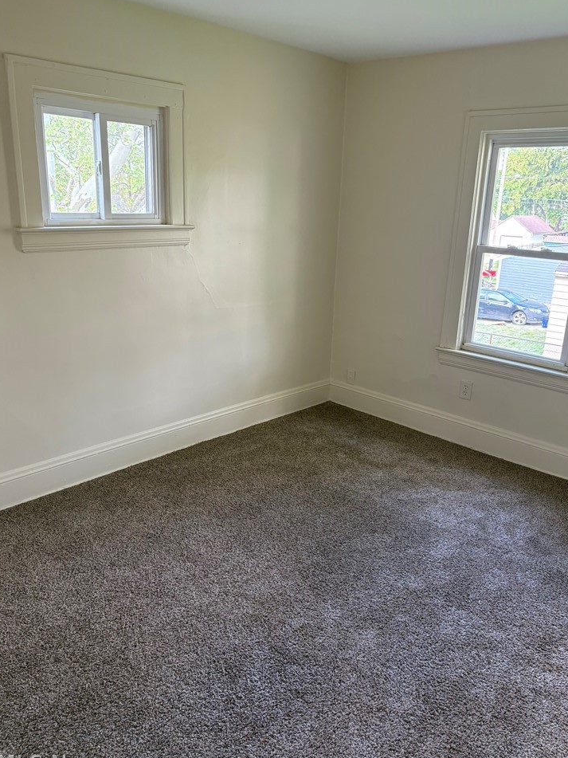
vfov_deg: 63.4
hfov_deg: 49.7
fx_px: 613
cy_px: 374
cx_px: 296
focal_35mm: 28
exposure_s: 1/60
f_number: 1.6
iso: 160
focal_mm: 5.96
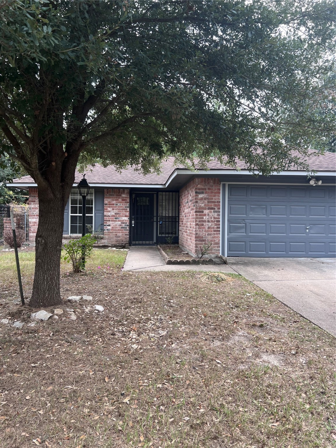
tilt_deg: +0.9
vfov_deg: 67.3
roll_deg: +0.0
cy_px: 224
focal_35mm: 26
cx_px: 168
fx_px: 336
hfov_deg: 53.1
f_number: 1.5
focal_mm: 5.7
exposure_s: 1/218
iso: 40
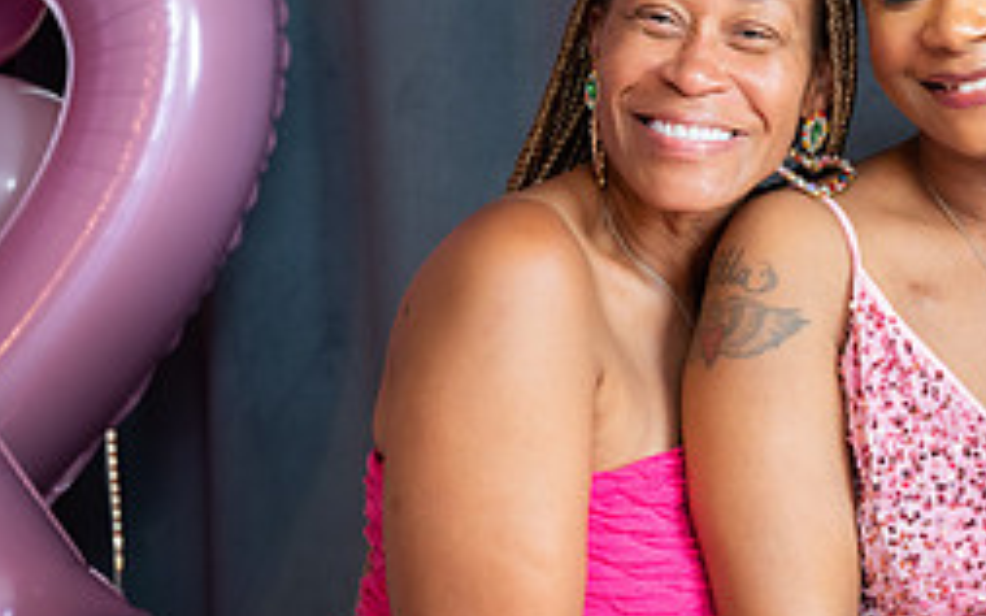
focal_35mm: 131
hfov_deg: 15.6
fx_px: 3519
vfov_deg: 10.0
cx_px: 1021
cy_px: 207
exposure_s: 1/200
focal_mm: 56
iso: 1600
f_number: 4.5
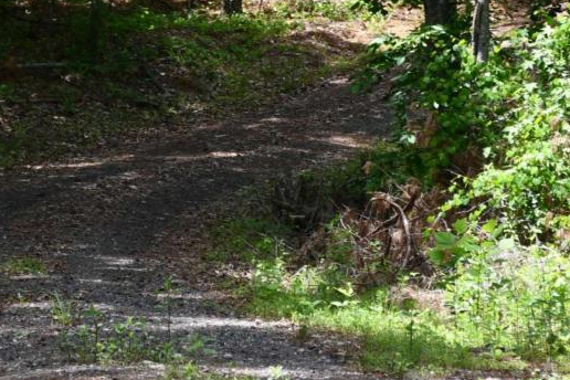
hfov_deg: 9.6
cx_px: 252
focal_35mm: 214
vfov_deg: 6.4
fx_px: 3388
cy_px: 60
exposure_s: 1/250
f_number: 5.3
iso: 160
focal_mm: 46
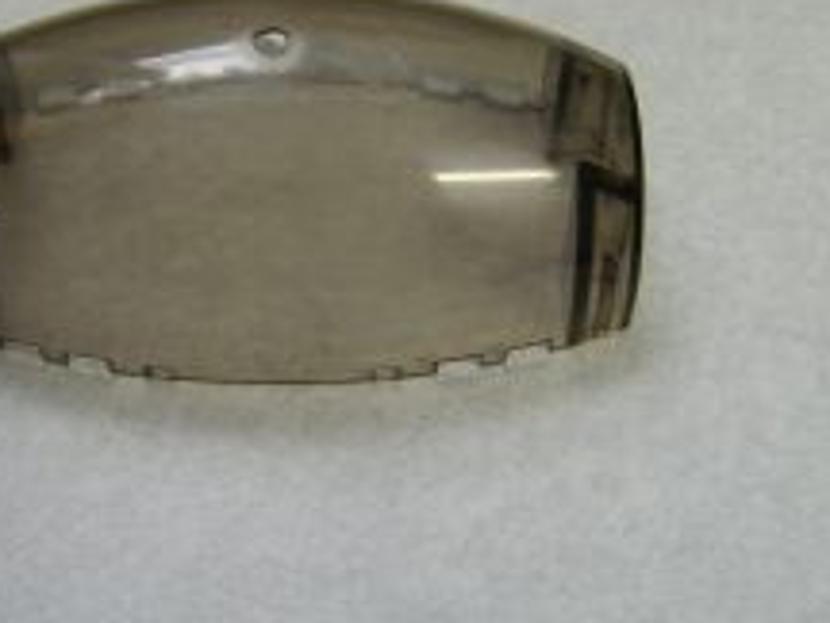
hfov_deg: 34.6
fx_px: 1319
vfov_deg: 26.4
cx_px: 284
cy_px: 200
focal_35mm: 55
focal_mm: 8.13
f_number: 2.7
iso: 71
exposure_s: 1/21
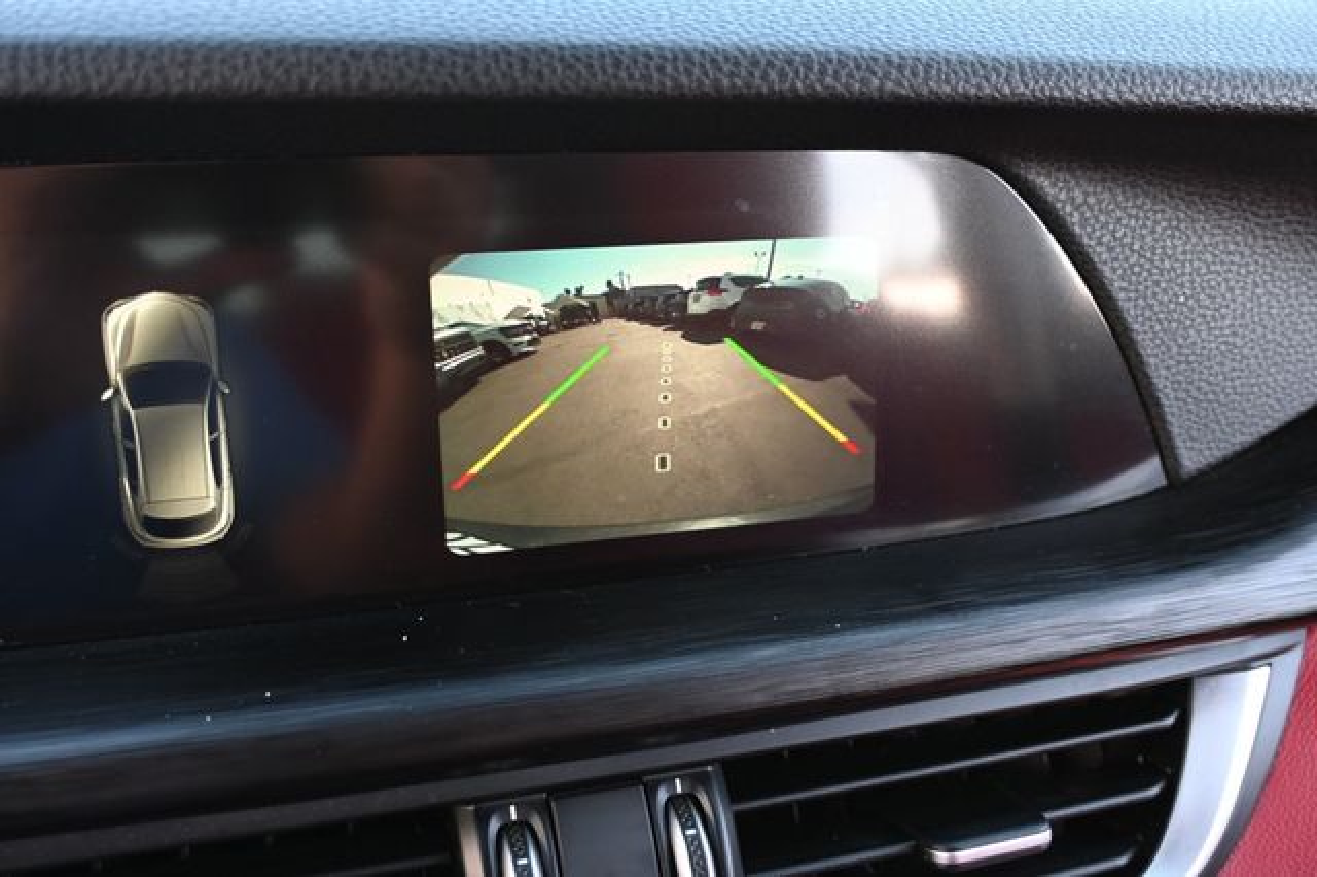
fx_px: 1234
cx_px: 658
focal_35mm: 34
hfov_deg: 56.2
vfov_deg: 39.1
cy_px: 438
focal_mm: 22.5
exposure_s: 1/125
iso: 450
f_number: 4
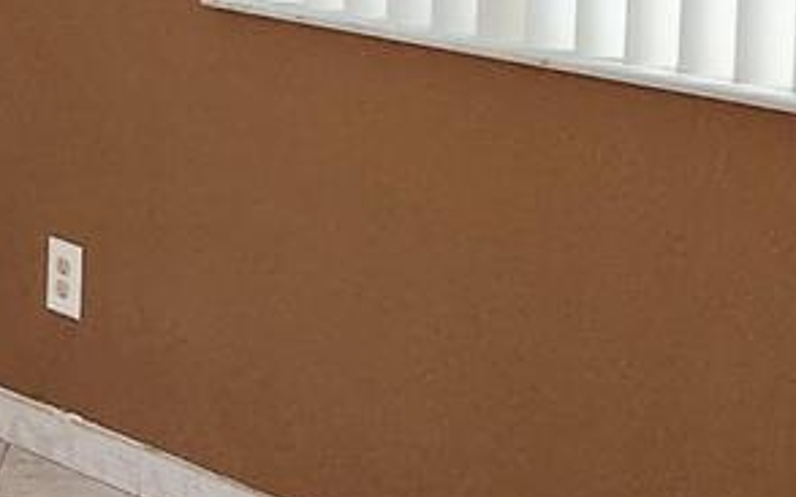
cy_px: -291
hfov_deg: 13.1
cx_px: -899
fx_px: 2885
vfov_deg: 9.5
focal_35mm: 133
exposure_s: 1/120
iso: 640
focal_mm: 5.4
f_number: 1.8
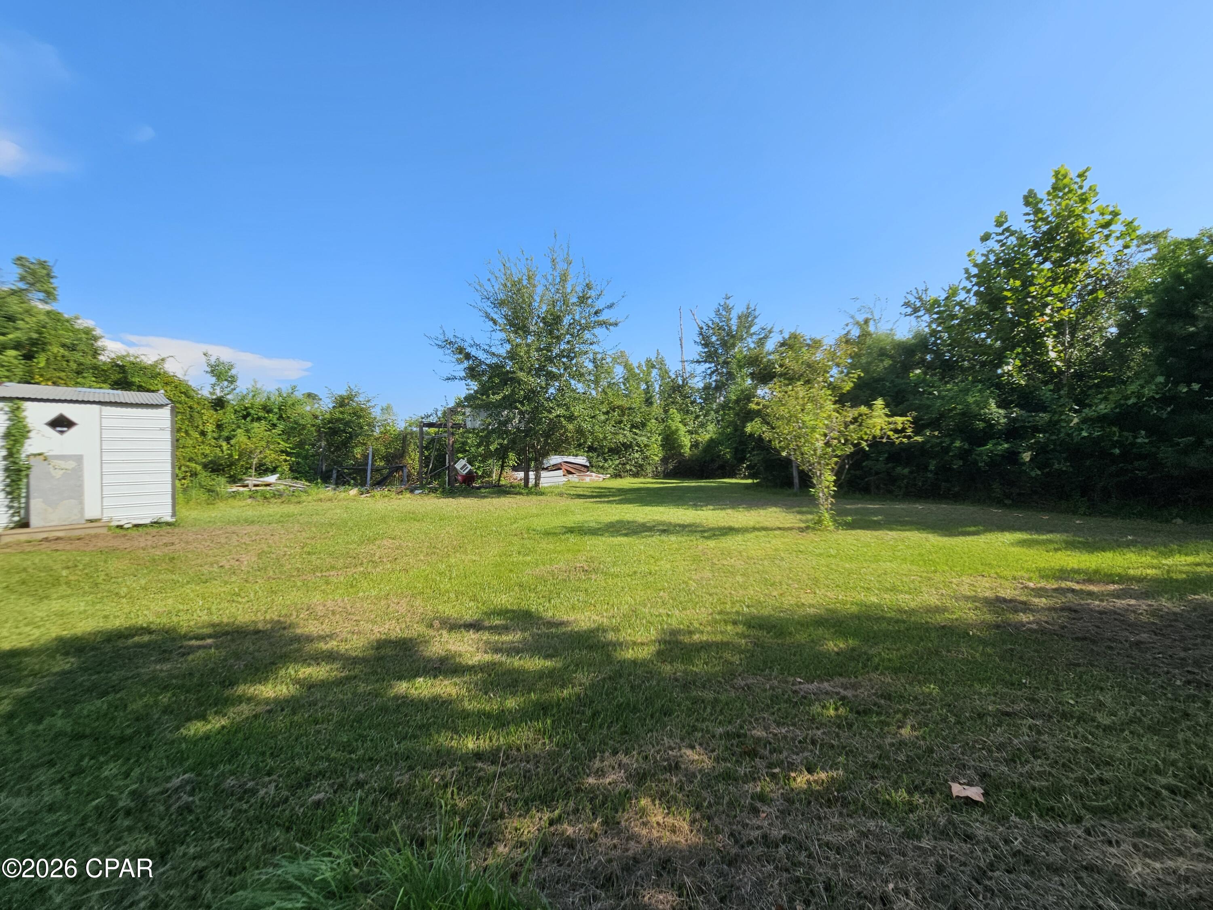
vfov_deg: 89.9
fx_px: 456
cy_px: 455
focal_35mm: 13
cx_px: 606
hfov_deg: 106.2
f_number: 2.2
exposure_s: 1/1751
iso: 50
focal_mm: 2.2
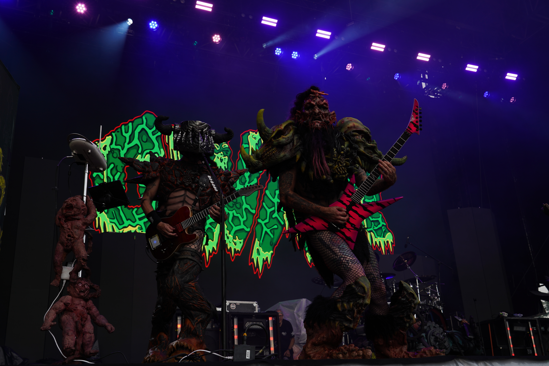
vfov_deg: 35.1
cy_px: 183
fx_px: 579
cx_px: 274
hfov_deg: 50.7
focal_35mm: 38
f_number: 6.3
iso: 100
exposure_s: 1/100
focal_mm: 38
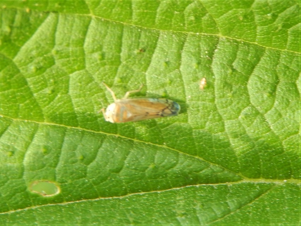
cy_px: 113
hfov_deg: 15.1
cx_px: 150
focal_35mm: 131
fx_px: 1139
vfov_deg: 11.3
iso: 125
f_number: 4.8
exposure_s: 1/60
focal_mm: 23.4
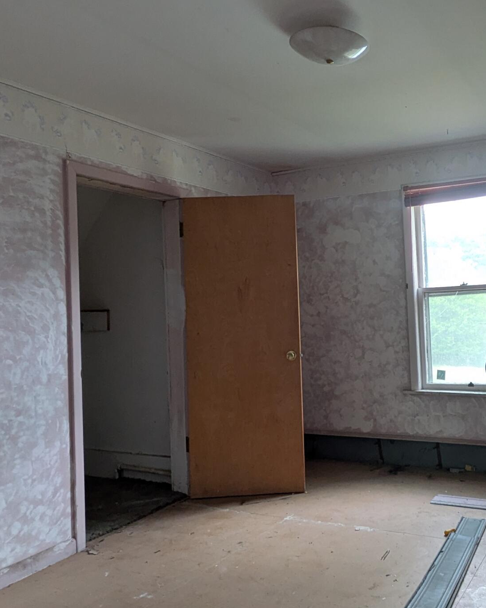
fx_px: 540
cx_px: 403
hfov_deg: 45.5
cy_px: 294
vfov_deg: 58.8
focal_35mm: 30
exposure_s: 1/40
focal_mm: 1.83
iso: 111
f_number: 2.2
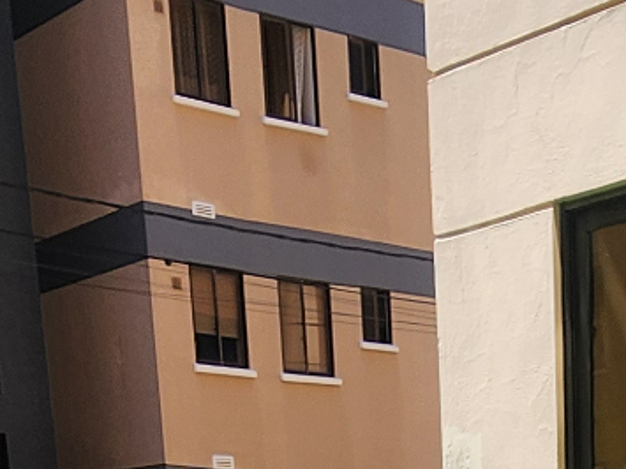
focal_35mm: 75
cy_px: 1021
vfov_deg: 14.8
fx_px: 1356
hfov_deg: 24.8
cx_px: 624
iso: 50
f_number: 2.2
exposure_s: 1/976
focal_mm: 2.2
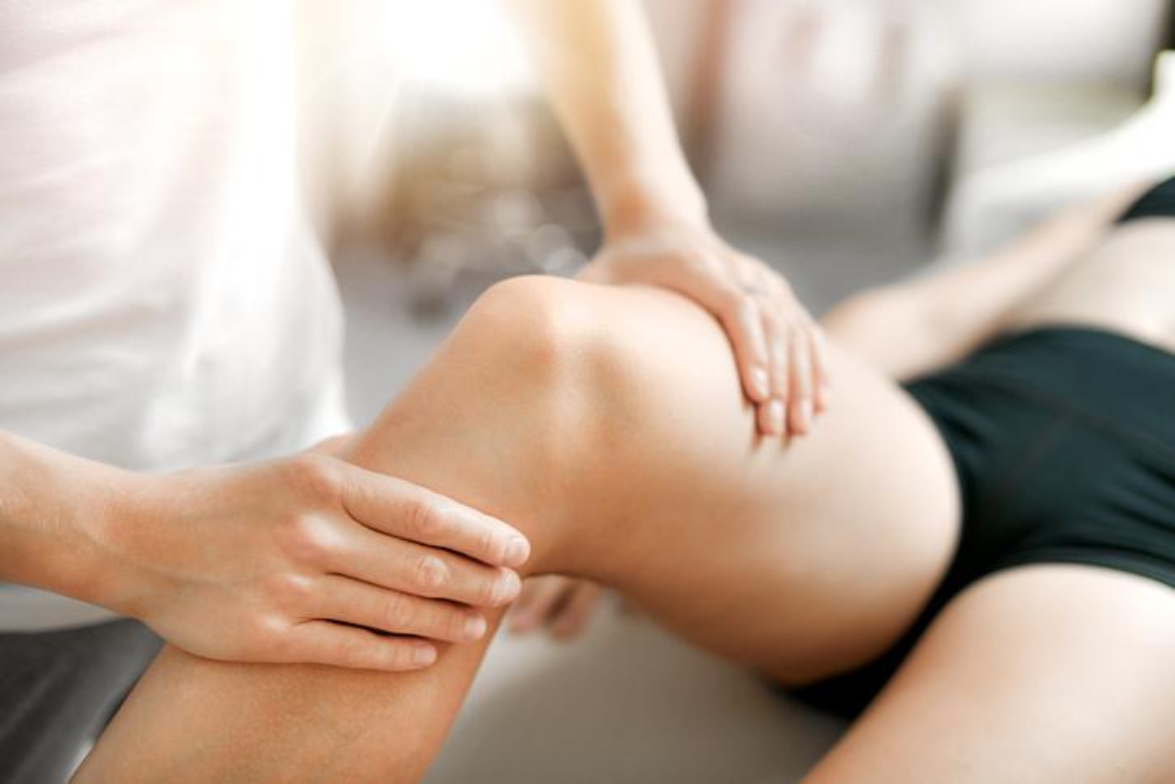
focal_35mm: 50
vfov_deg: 27.0
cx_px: 588
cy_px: 392
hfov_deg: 39.6
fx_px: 1632
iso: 100
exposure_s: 1/200
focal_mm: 50
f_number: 2.5
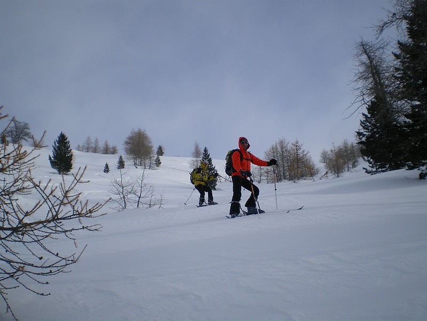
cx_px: 214
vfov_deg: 37.7
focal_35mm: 38
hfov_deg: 49.0
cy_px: 160
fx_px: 469
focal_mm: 6.3
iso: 64
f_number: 4.6
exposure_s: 1/640
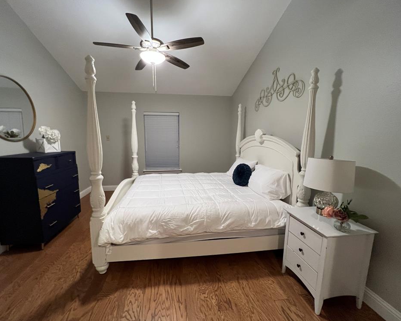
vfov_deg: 88.0
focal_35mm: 14
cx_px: 193
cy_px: 163
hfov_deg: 100.7
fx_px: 166
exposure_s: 1/60
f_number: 1.8
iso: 320
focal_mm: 1.57
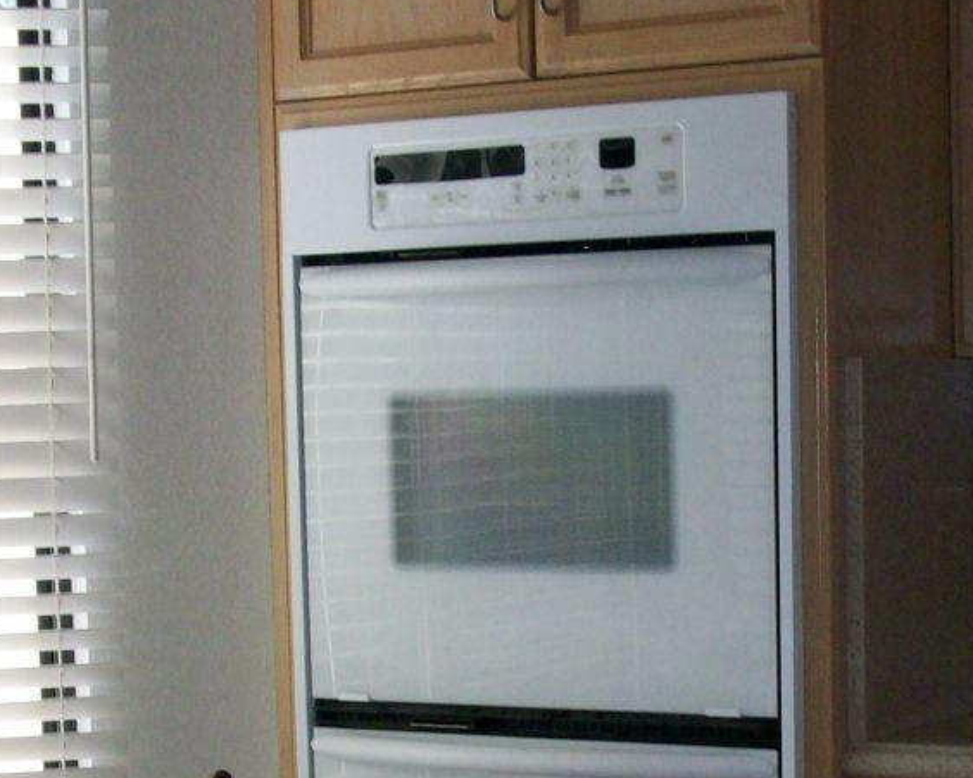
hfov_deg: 20.6
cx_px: 568
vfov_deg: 16.4
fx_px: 2678
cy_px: 600
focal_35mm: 93
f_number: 3.2
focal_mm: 7.1
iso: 160
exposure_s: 1/141
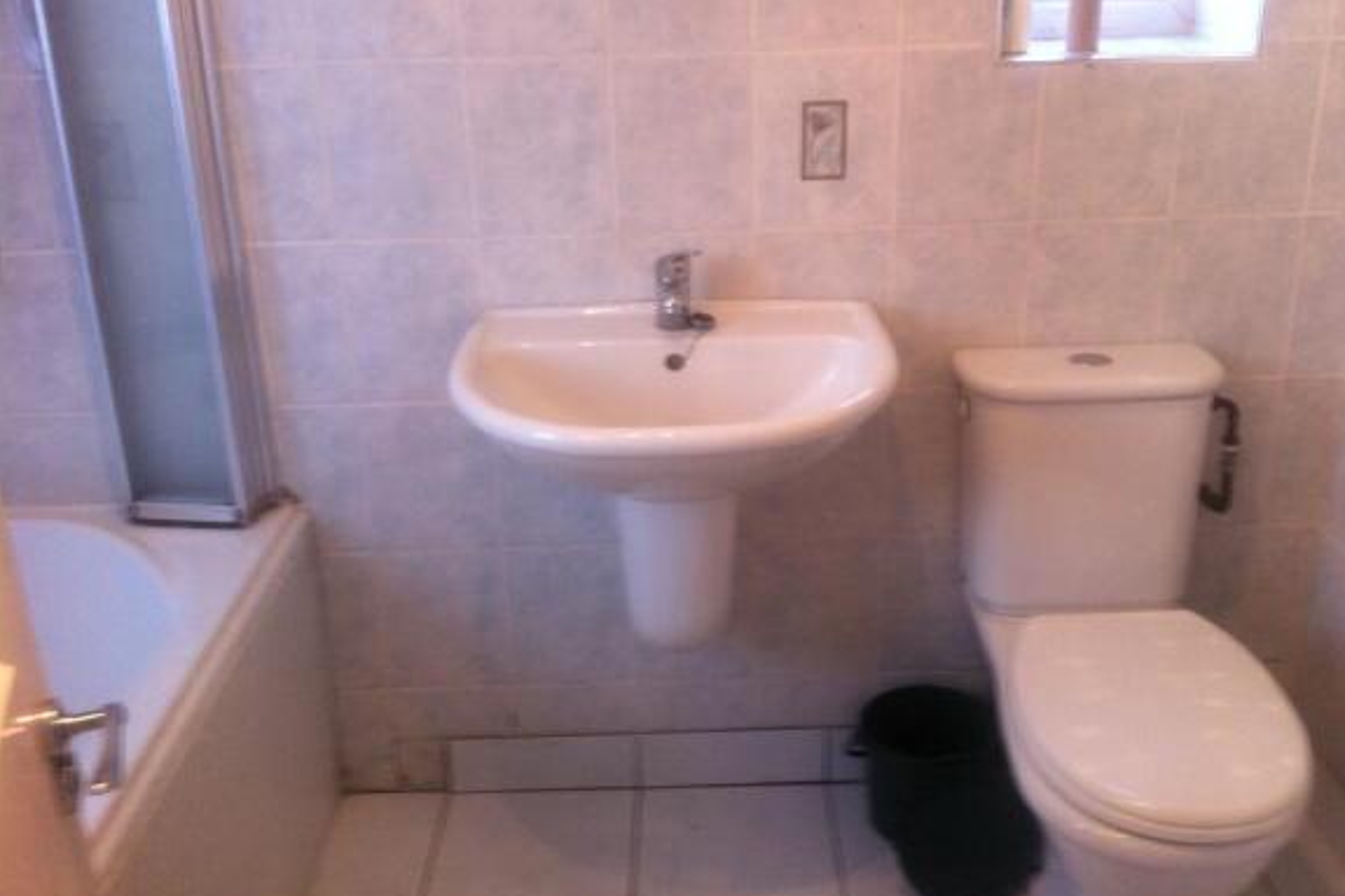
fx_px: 1382
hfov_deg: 51.9
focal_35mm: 37
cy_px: 432
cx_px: 682
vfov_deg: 35.9
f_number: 2.8
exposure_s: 1/15
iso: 125
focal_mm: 3.85
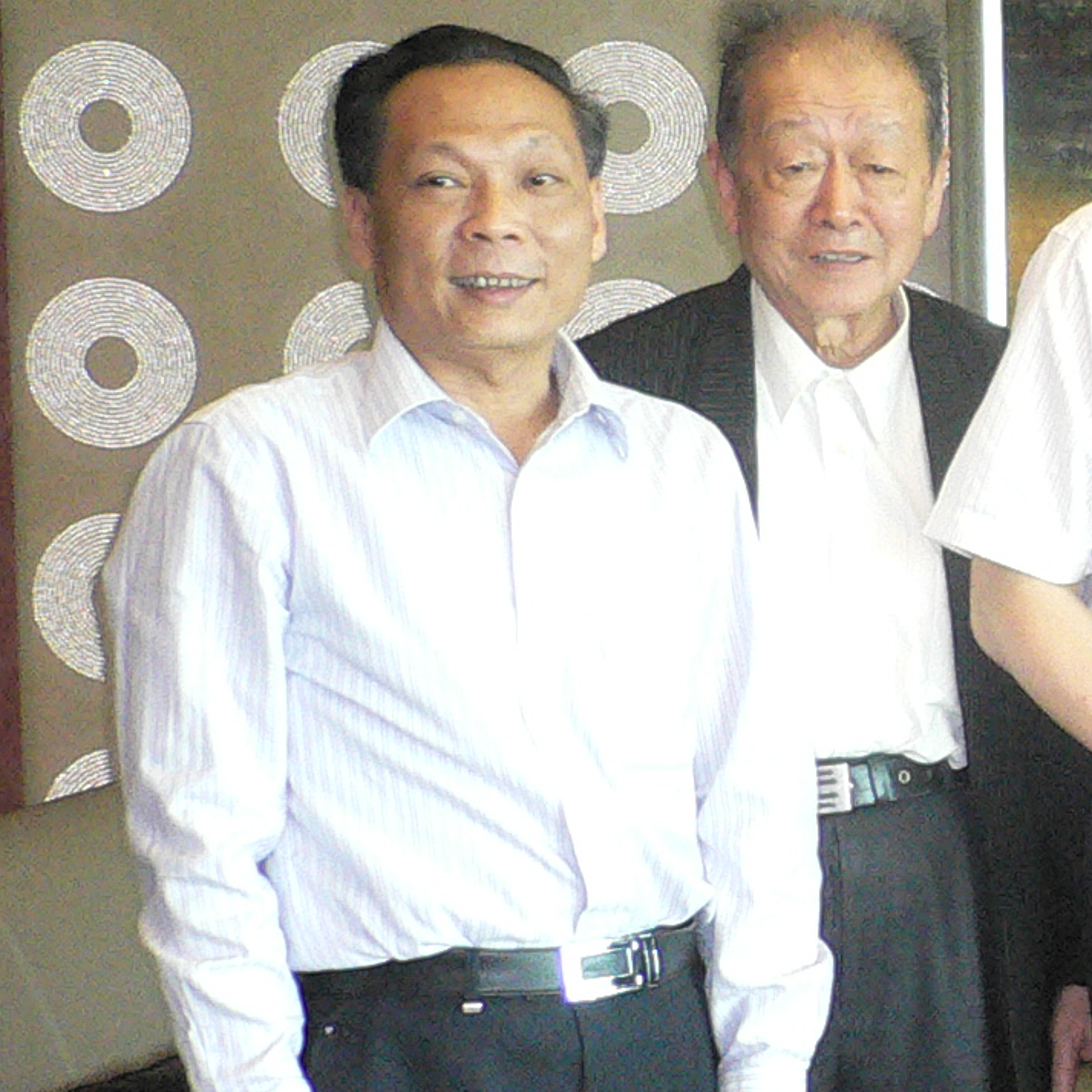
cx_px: 1954
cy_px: 551
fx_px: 3962
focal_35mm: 111
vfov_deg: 15.7
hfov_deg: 14.0
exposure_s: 1/60
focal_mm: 5.8
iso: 400
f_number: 2.8
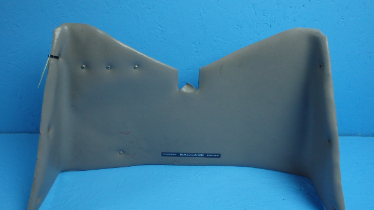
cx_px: 185
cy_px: 135
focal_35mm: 31
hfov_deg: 62.6
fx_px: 307
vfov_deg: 37.4
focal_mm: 5
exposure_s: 1/50
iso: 200
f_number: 3.9
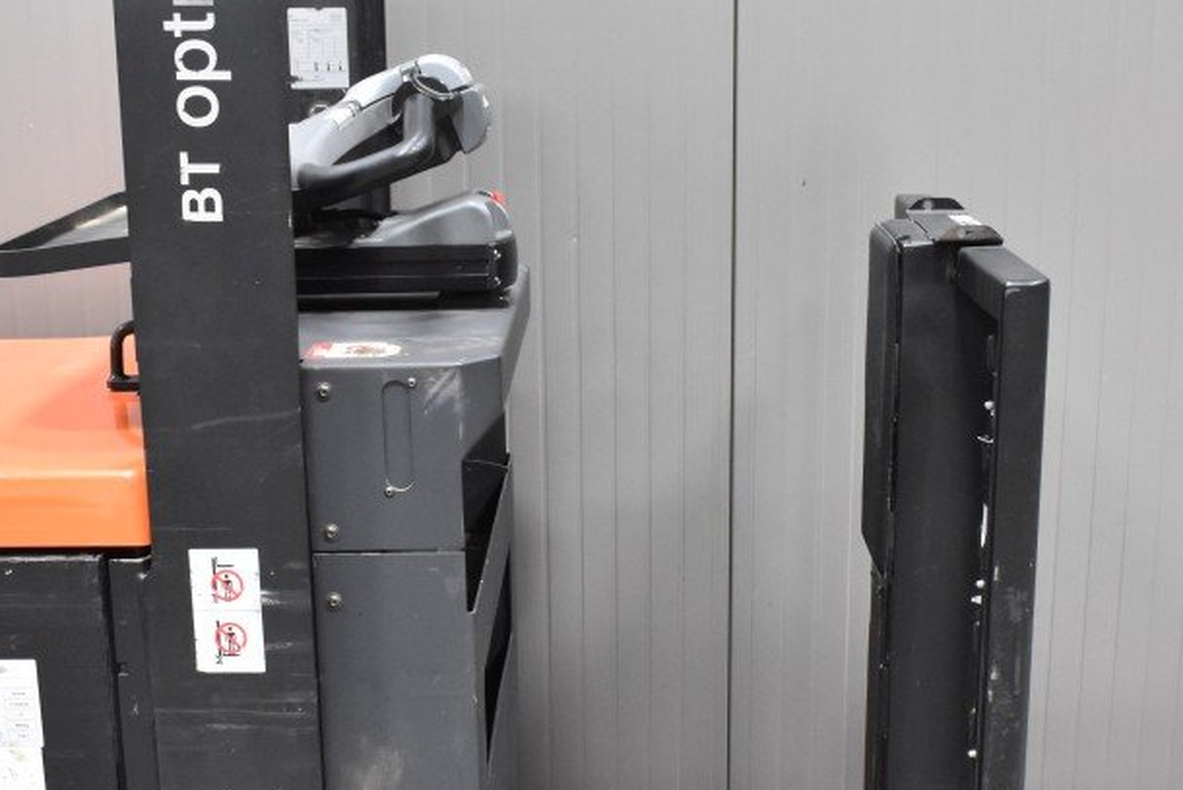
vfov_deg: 22.8
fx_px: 1939
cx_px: 654
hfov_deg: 33.9
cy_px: 600
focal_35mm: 59
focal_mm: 20
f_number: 5
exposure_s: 1/25
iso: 1600
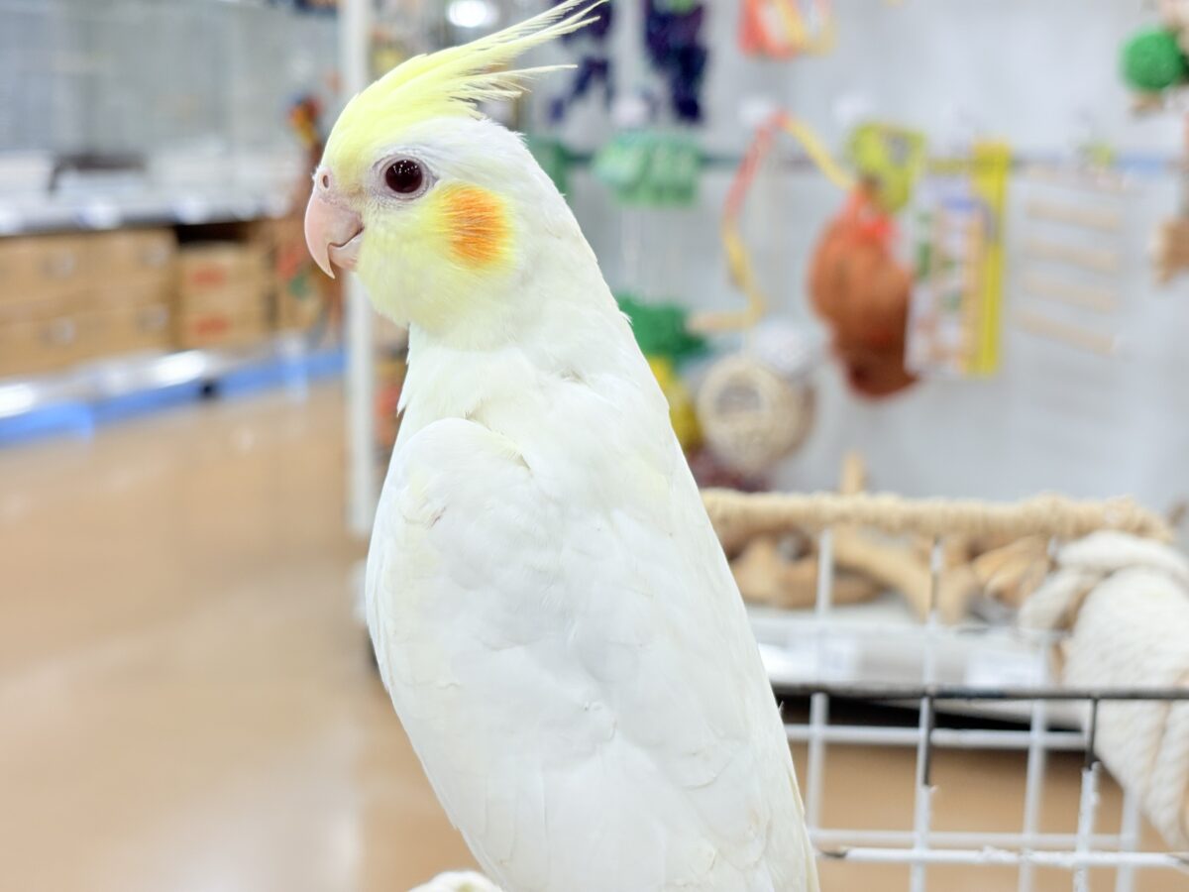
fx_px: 1786
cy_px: 446
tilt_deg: -8.3
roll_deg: +0.2
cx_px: 594
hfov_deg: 36.8
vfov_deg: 28.0
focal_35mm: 52
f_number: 1.6
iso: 64
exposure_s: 1/100
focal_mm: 5.96
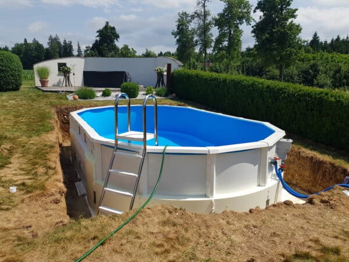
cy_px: 131
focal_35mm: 26
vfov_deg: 53.1
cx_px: 174
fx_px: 262
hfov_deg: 67.3
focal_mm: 4.2
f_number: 1.7
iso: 40
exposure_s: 1/3208
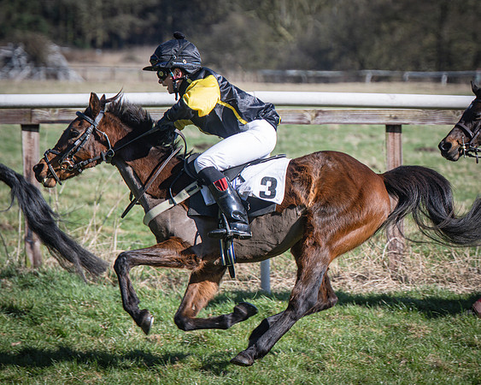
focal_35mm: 291
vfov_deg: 5.3
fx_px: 4136
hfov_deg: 6.7
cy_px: 156
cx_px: 303
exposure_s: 1/1000
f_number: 4
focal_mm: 145
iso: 125
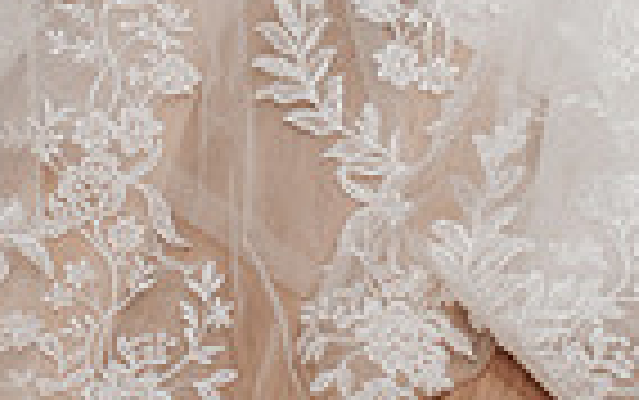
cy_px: -97
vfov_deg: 8.9
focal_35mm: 146
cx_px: 212
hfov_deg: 14.3
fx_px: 2545
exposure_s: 1/125
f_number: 2.8
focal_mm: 35
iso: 100
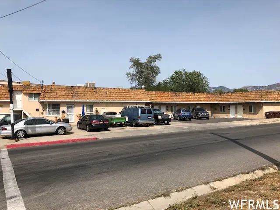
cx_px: 140
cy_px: 105
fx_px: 226
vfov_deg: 49.7
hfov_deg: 63.4
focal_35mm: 28
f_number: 1.8
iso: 25
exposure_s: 1/2857
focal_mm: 3.99
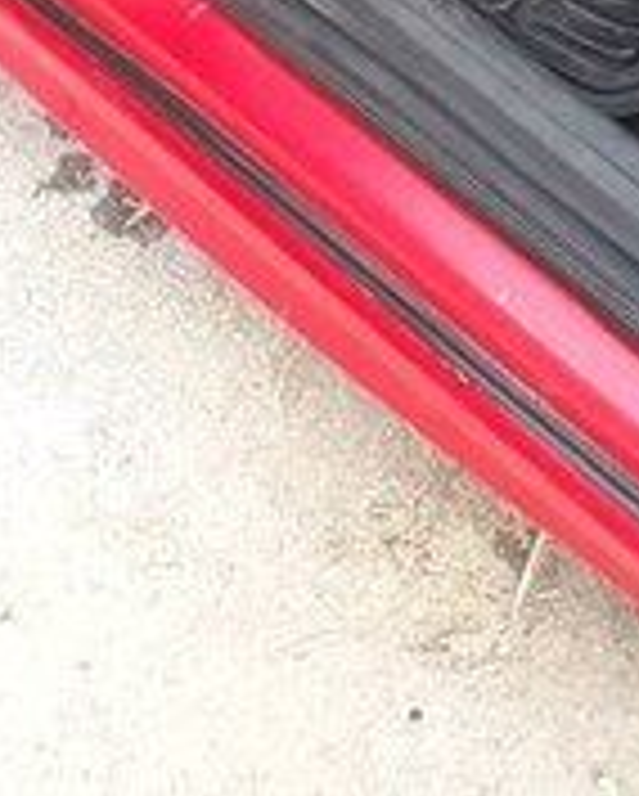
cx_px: 500
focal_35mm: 98
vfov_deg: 17.9
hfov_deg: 15.6
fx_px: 2313
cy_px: -313
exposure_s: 1/33
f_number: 1.9
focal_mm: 3.6
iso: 64
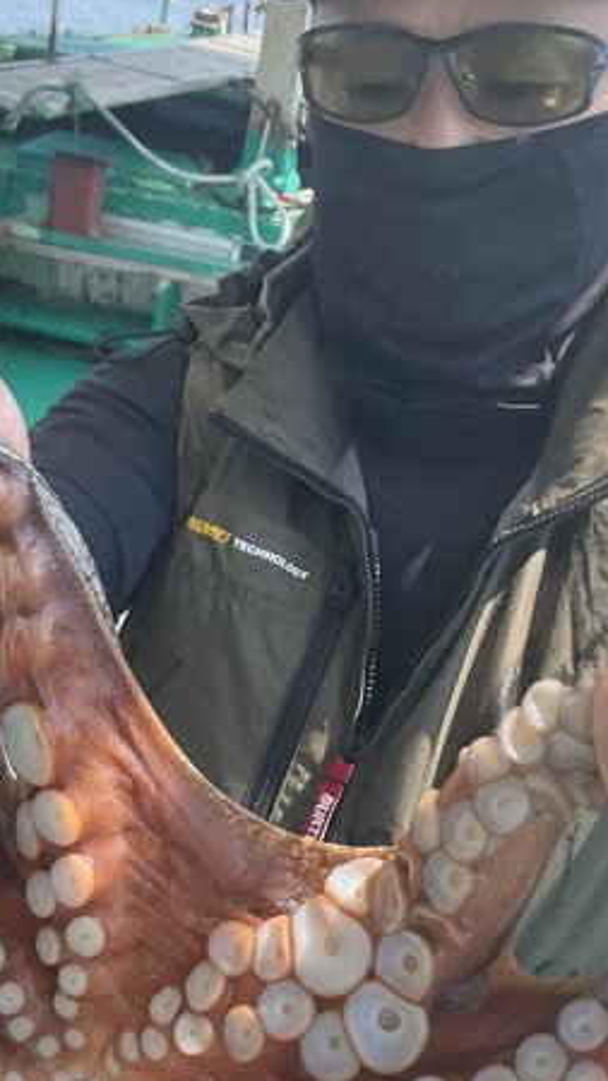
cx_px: 305
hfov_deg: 20.0
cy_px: 617
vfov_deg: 34.8
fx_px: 1720
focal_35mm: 60
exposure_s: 1/700
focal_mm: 3
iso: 25
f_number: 1.8
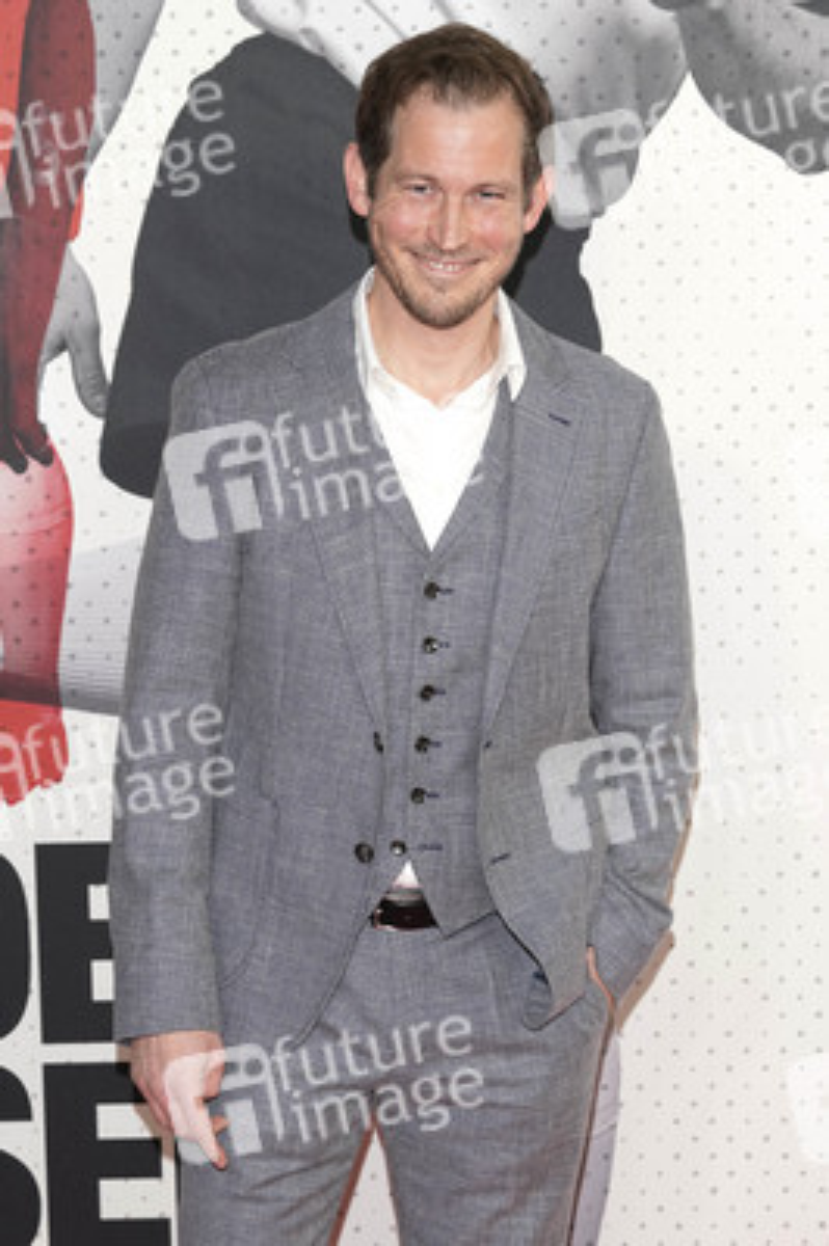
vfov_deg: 21.0
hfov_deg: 14.1
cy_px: 623
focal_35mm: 97
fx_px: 3356
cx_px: 414
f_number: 8
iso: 1600
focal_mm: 97
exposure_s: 1/250
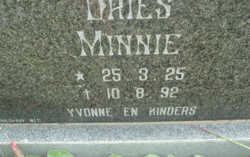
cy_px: 68
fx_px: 191
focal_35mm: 28
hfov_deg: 66.4
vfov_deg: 44.4
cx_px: 129
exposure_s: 1/60
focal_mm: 4.1
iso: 80
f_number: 3.3
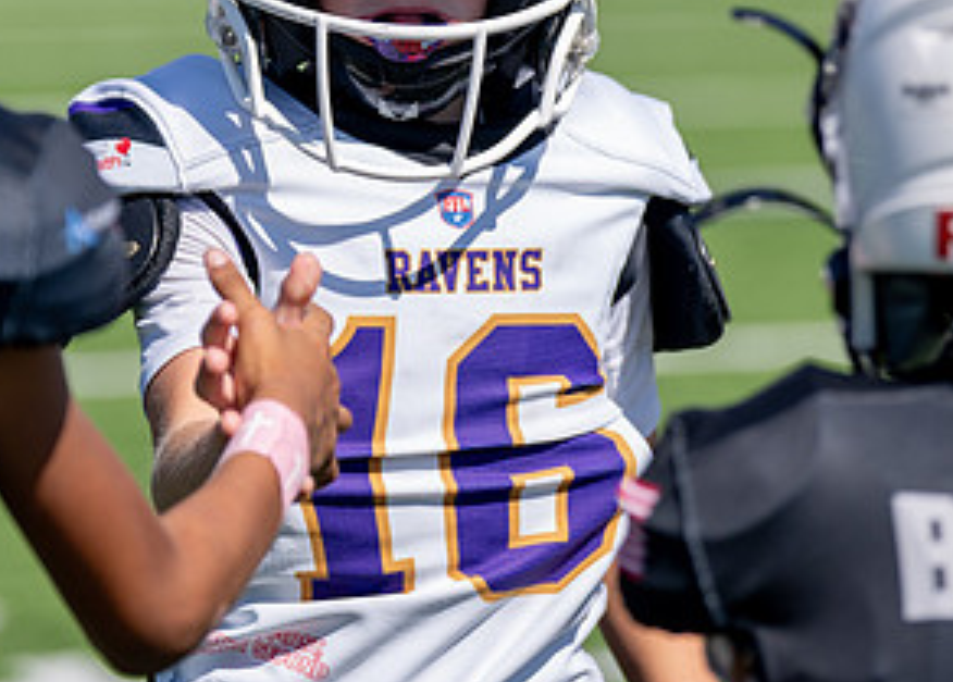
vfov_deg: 5.7
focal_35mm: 253
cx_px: 405
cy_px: -25
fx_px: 6852
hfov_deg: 8.0
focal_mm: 113
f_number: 2.8
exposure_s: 1/2500
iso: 125
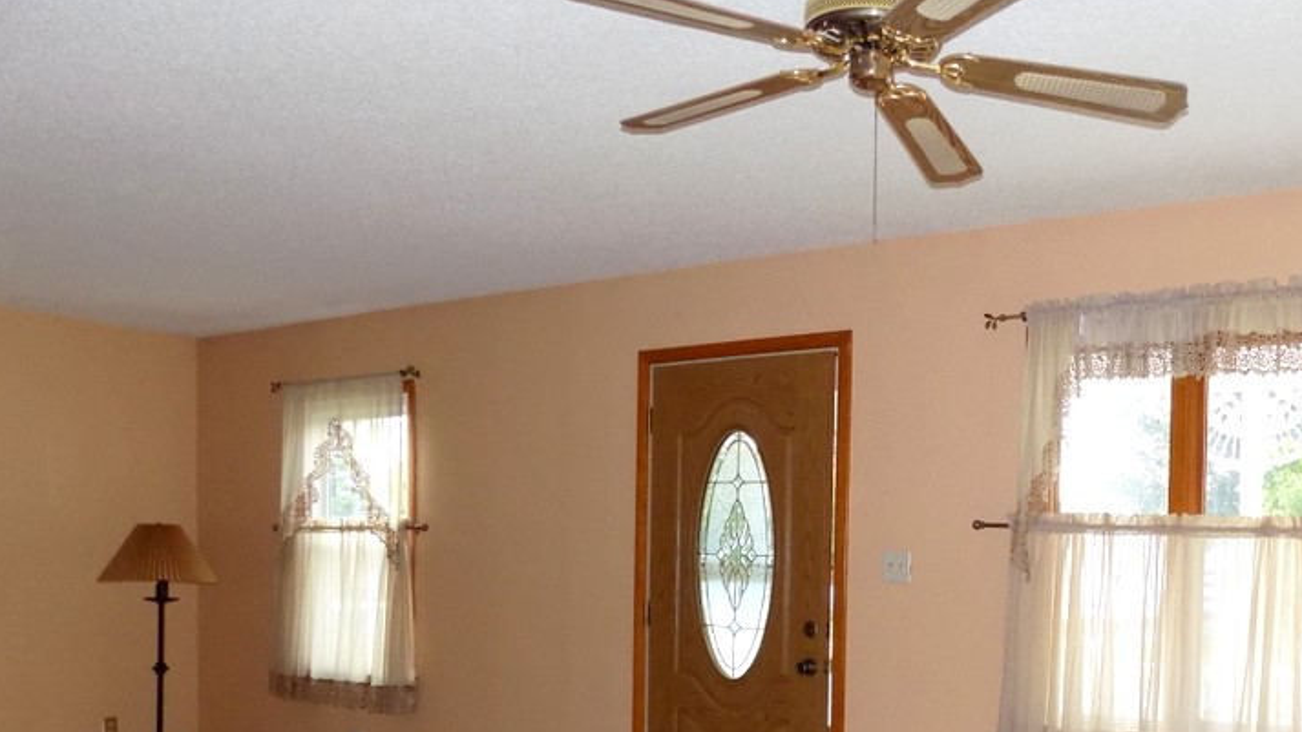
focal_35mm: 36
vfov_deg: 31.6
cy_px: 633
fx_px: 1243
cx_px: 926
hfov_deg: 53.5
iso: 250
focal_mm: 4
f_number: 3.1
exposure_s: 1/30
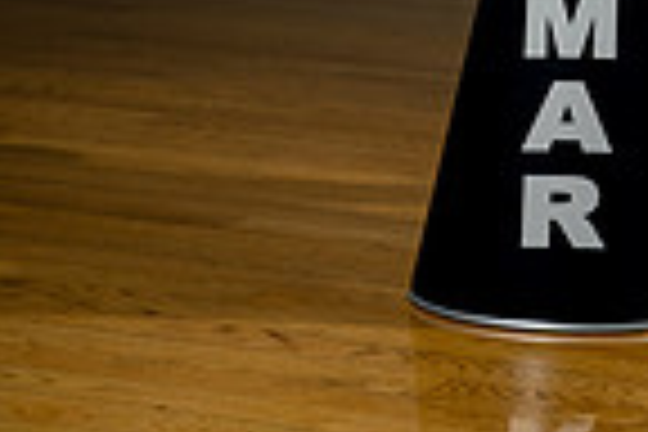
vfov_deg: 7.0
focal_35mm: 187
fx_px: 3366
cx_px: 670
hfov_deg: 10.9
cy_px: -572
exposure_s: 1/250
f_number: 4.5
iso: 100
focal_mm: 60
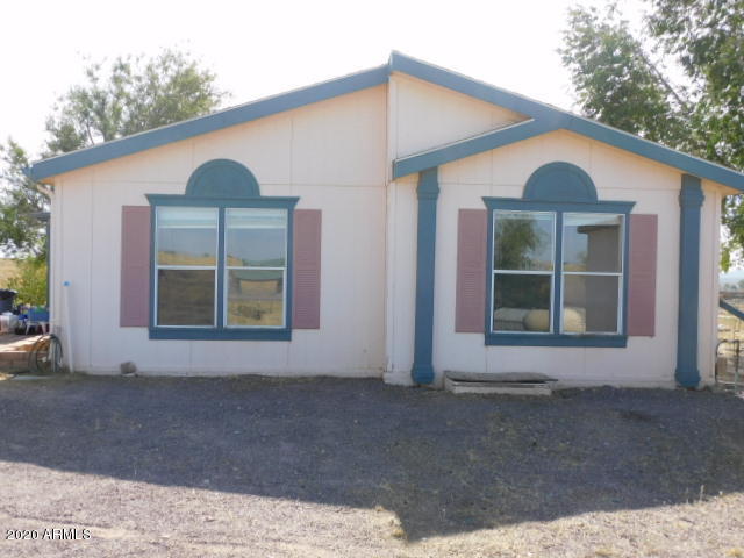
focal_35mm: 33
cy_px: 279
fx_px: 709
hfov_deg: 55.4
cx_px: 372
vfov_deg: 42.9
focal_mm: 5.9
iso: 125
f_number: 3.6
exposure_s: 1/640
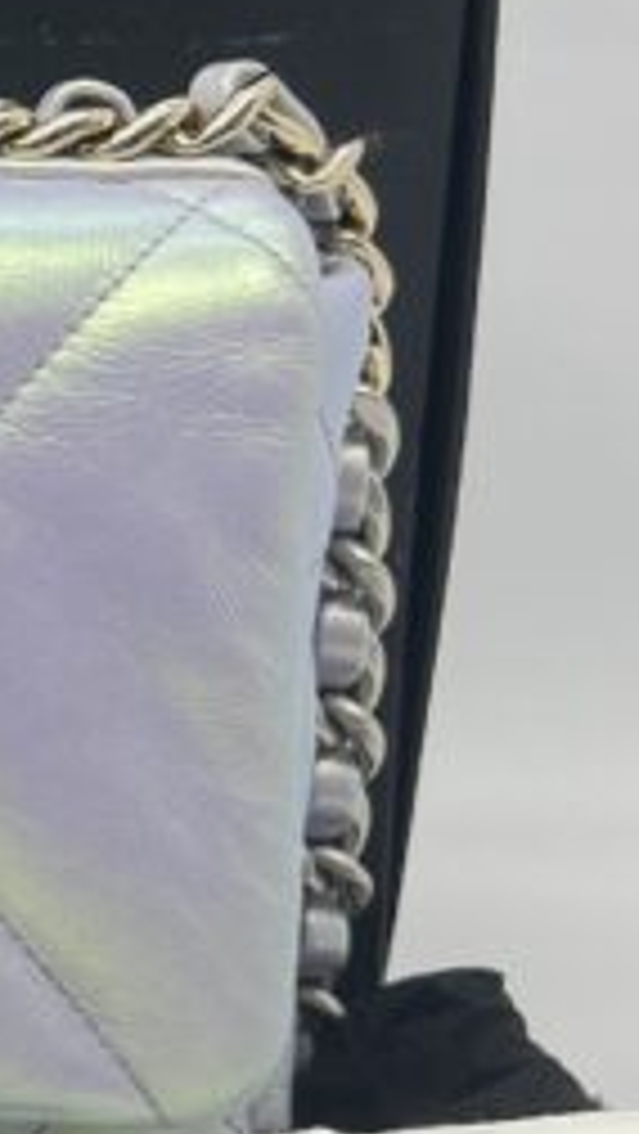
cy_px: 585
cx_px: -585
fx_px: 3459
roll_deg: -0.6
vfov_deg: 18.6
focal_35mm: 115
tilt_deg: -12.1
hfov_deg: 9.9
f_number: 1.5
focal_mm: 5.7
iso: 40
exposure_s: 1/100
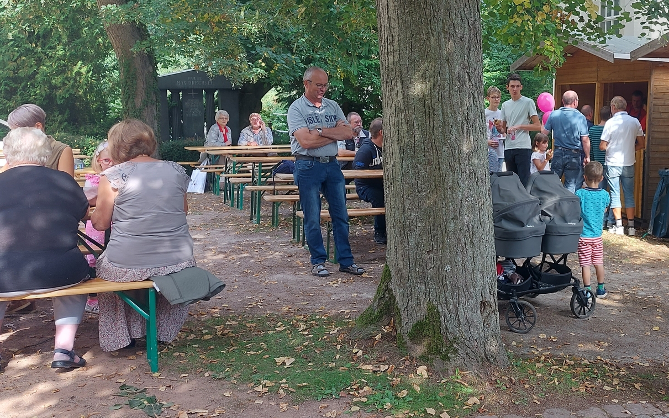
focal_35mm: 42
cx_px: 514
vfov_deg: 30.5
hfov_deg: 45.3
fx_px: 766
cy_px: 167
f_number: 1.8
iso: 40
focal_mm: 5.23
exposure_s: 1/100
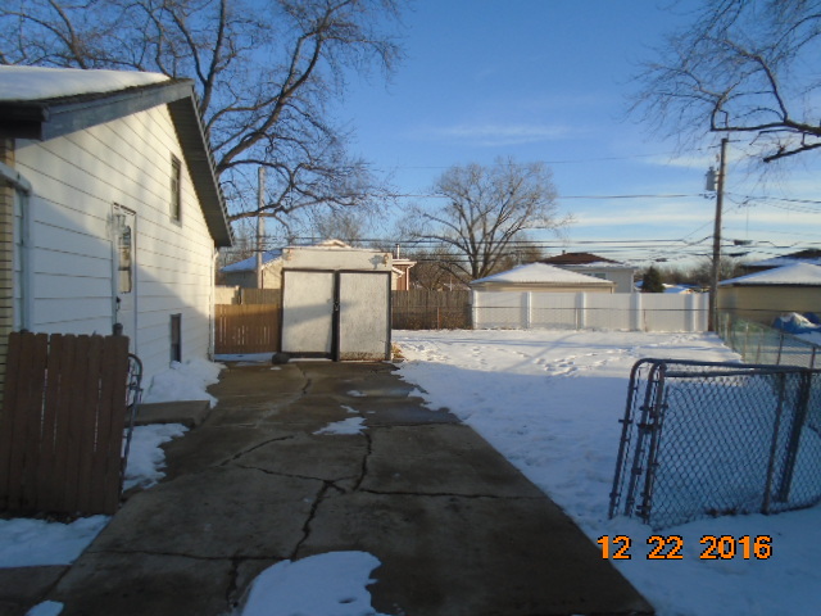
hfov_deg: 67.3
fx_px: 617
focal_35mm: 26
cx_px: 410
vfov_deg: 53.1
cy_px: 308
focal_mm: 4.6
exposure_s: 1/1000
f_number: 3.2
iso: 100
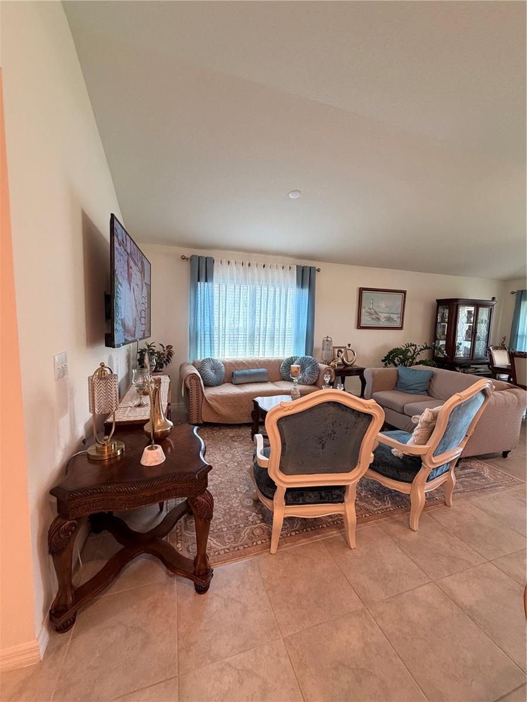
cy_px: 351
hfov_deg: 85.7
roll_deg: -0.8
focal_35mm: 14
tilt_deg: -6.6
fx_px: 284
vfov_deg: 102.1
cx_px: 264
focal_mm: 2.22
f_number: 2.2
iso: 320
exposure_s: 1/60
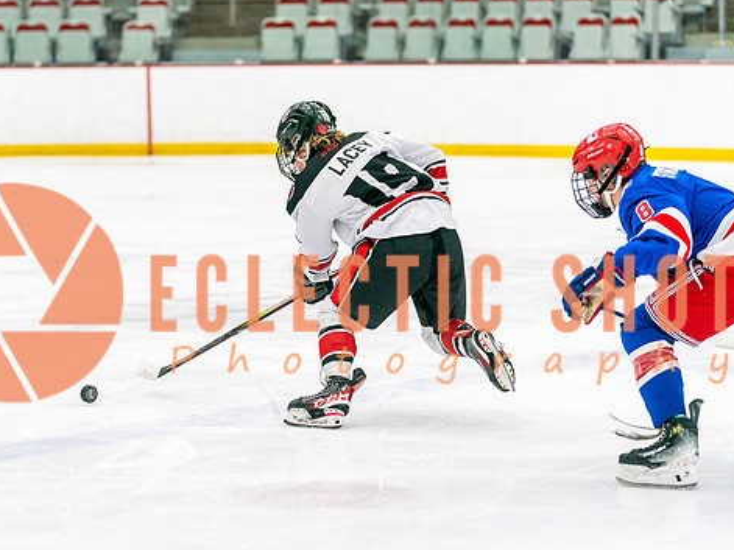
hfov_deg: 13.4
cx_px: 262
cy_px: 301
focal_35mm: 147
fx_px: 3116
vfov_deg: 10.1
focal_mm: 105
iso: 3200
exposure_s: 1/1250
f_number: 2.8
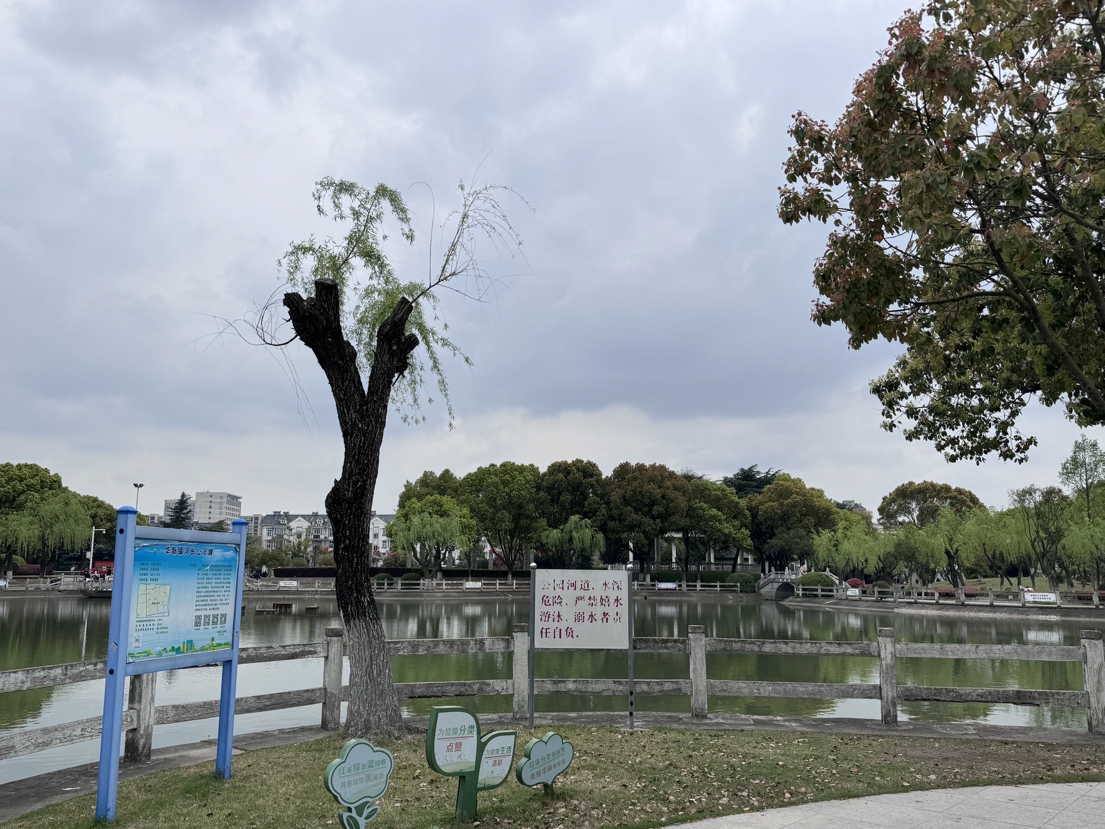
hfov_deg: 65.3
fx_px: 862
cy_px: 447
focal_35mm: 27
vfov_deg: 51.3
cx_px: 534
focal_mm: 6.76
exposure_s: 1/4950
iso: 80
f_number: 1.78
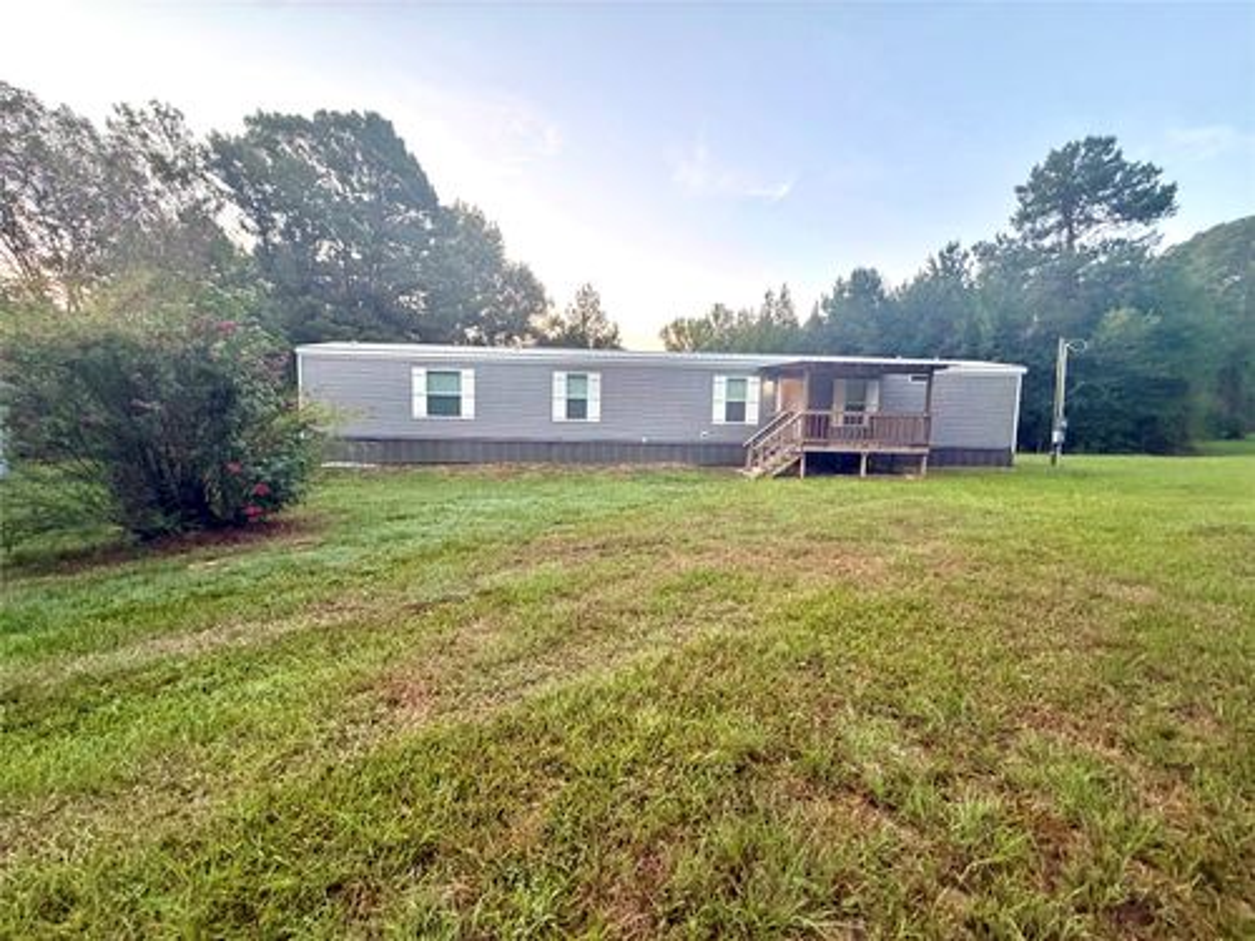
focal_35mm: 14
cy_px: 470
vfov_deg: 85.7
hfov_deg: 102.1
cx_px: 628
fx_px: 508
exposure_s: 1/121
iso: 320
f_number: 2.2
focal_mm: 2.22
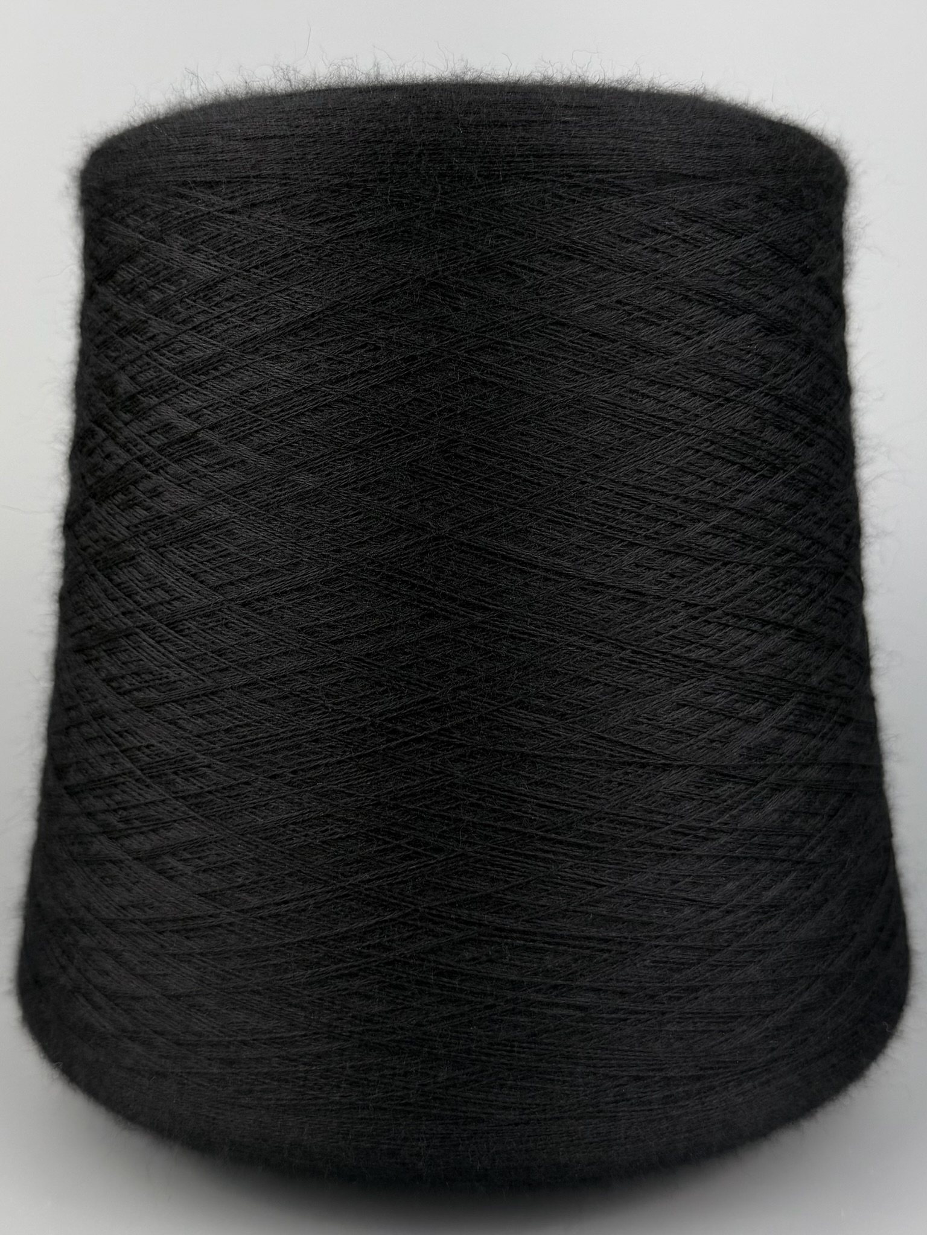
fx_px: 857
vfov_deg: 71.6
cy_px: 618
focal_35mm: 24
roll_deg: +0.2
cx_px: 464
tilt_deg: -6.8
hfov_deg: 56.8
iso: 80
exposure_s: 1/494
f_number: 1.78
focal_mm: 6.76
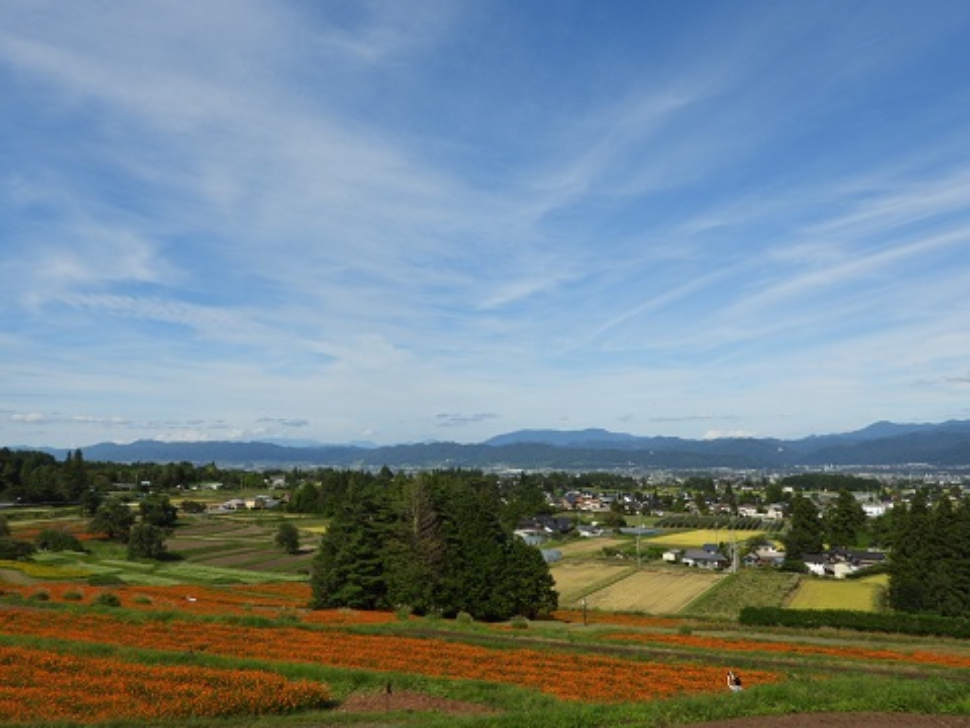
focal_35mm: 30
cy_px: 364
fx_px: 841
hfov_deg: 60.0
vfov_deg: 46.8
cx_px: 485
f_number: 3.5
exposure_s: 1/2000
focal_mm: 5.4
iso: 100
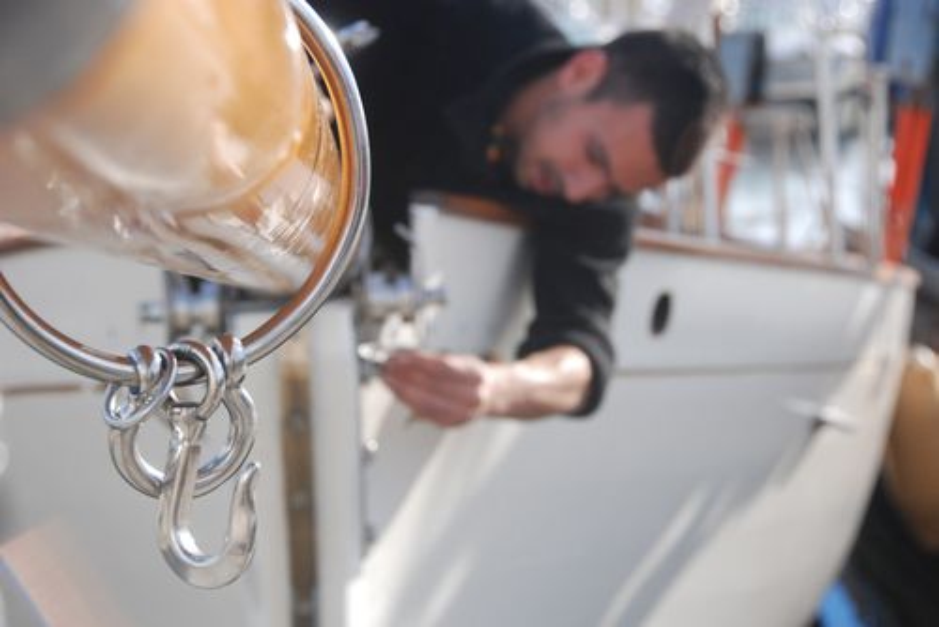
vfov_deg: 13.1
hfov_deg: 19.4
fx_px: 2740
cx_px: 470
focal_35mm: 105
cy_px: 314
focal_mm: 70
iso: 640
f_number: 8
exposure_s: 1/640
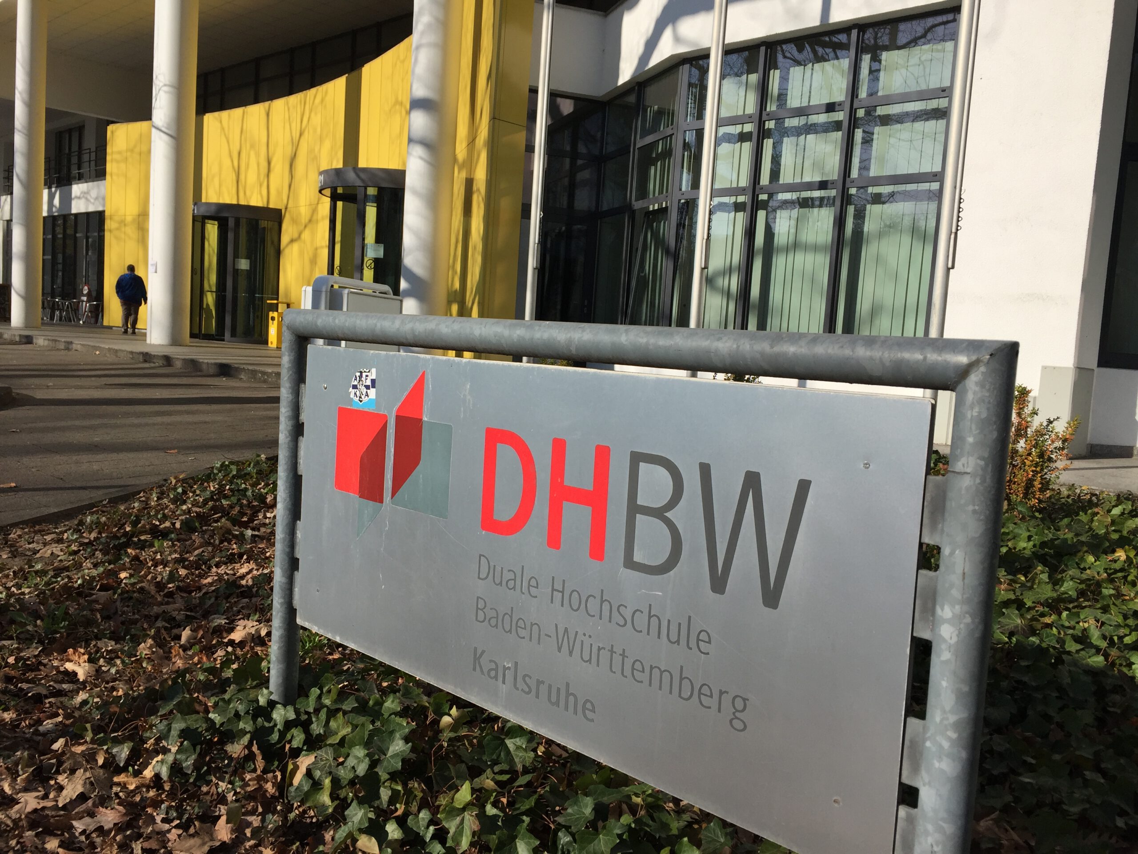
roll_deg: -3.5
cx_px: 569
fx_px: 953
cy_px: 427
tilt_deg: -5.5
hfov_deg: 61.7
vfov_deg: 48.2
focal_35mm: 29
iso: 32
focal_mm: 4.15
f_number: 2.2
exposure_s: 1/2639
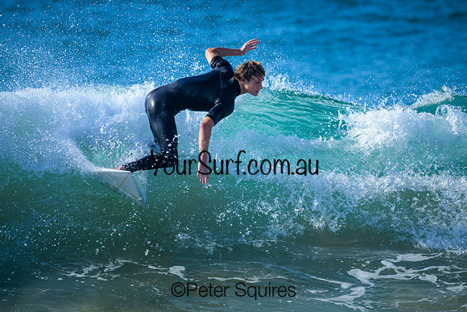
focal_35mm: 800
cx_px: 234
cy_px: 156
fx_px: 10380
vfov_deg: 1.7
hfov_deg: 2.6
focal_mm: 800
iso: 450
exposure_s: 1/2500
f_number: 6.3
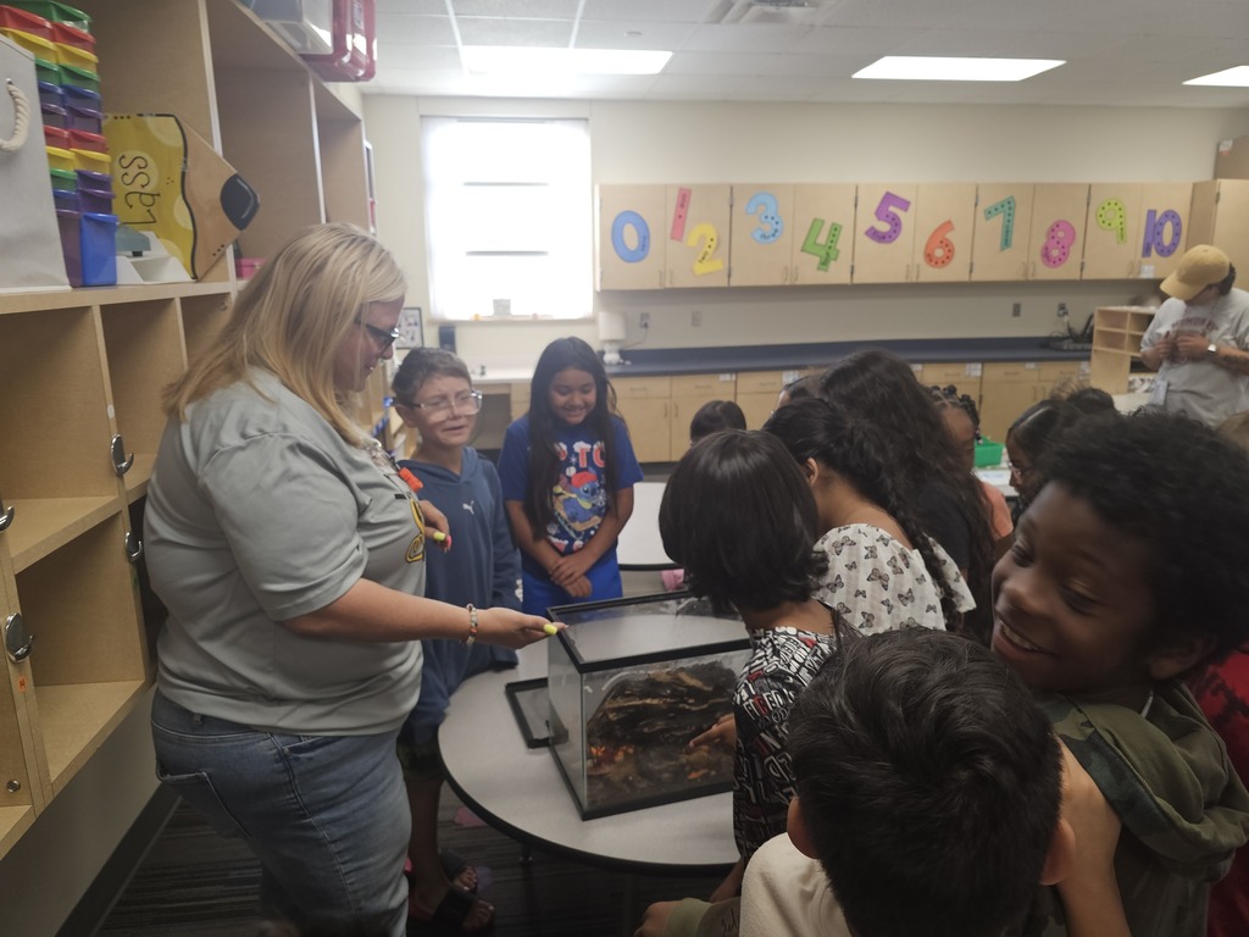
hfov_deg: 73.9
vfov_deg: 58.9
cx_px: 624
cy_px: 468
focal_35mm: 23
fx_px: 830
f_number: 1.7
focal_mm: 6.3
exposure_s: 1/40
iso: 100
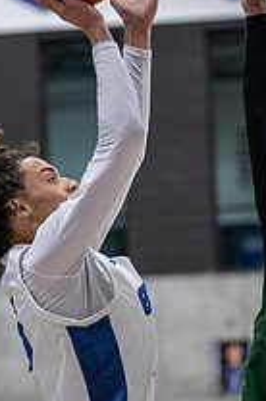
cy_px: 280
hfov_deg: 6.6
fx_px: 2291
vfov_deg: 10.0
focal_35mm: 206
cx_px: 15
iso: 9000
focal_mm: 95
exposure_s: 1/1000
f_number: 2.8
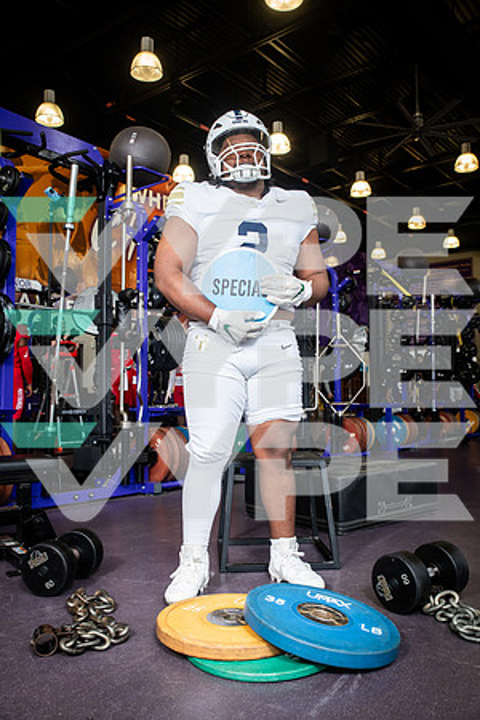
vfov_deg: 58.7
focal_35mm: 32
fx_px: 640
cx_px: 240
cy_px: 360
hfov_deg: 41.1
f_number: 5.6
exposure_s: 1/250
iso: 500
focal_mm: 32
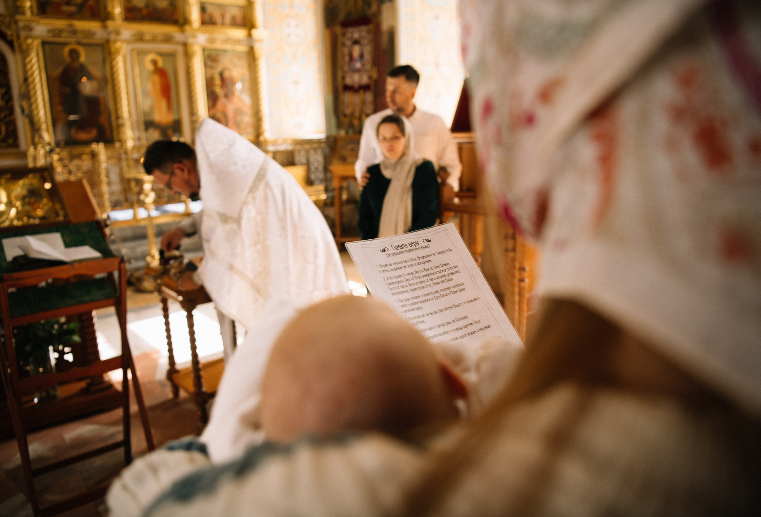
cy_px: 258
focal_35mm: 29
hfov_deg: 62.7
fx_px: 625
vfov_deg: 45.0
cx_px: 373
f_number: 3.2
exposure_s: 1/320
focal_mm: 29
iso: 640
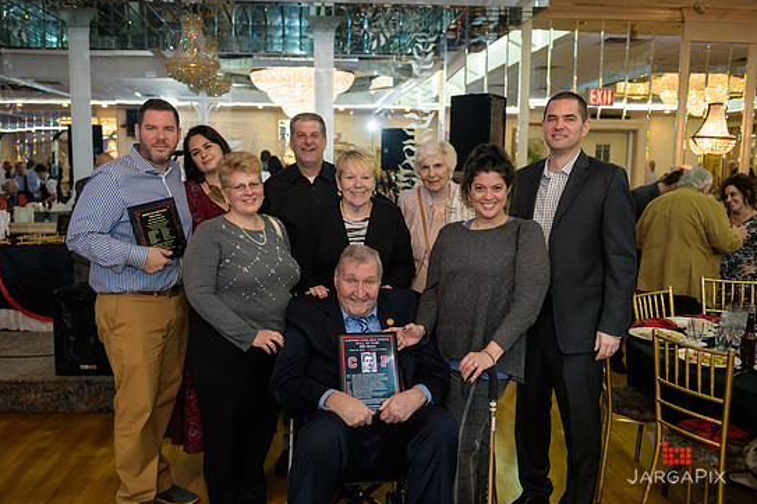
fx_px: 652
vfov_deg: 42.3
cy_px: 244
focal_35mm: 31
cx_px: 357
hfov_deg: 60.2
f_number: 3.2
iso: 1000
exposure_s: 1/125
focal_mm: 29
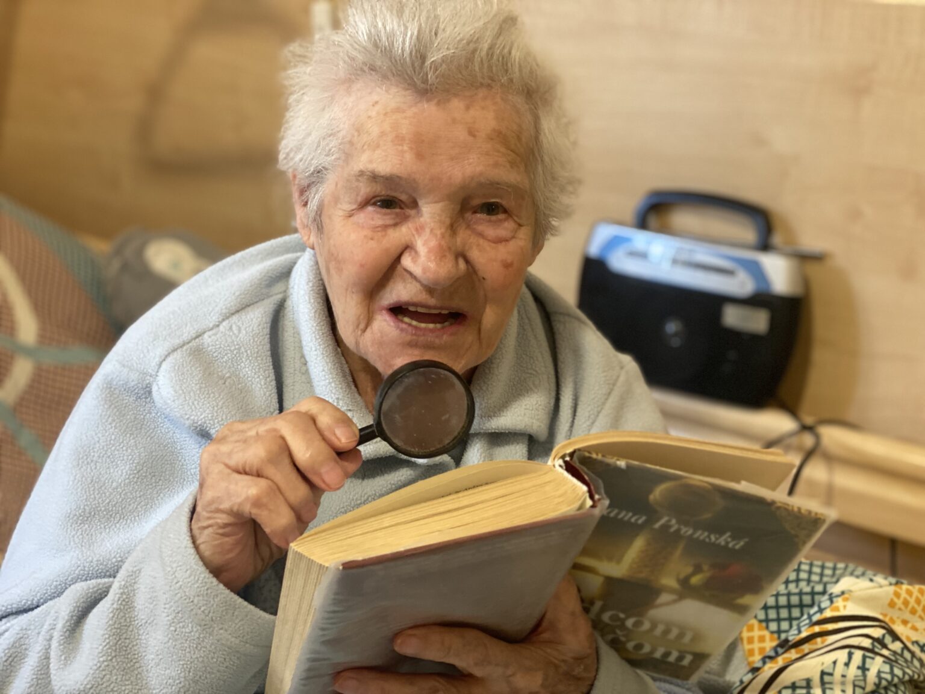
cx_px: 462
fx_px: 1390
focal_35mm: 52
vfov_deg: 28.0
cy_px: 347
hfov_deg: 36.8
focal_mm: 6
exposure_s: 1/40
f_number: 2
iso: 200
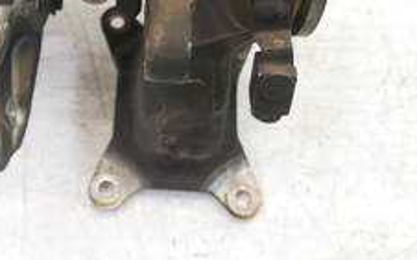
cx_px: 94
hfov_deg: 36.5
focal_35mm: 54
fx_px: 613
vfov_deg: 22.4
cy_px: -37
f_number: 3.5
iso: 640
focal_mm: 12
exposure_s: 1/60
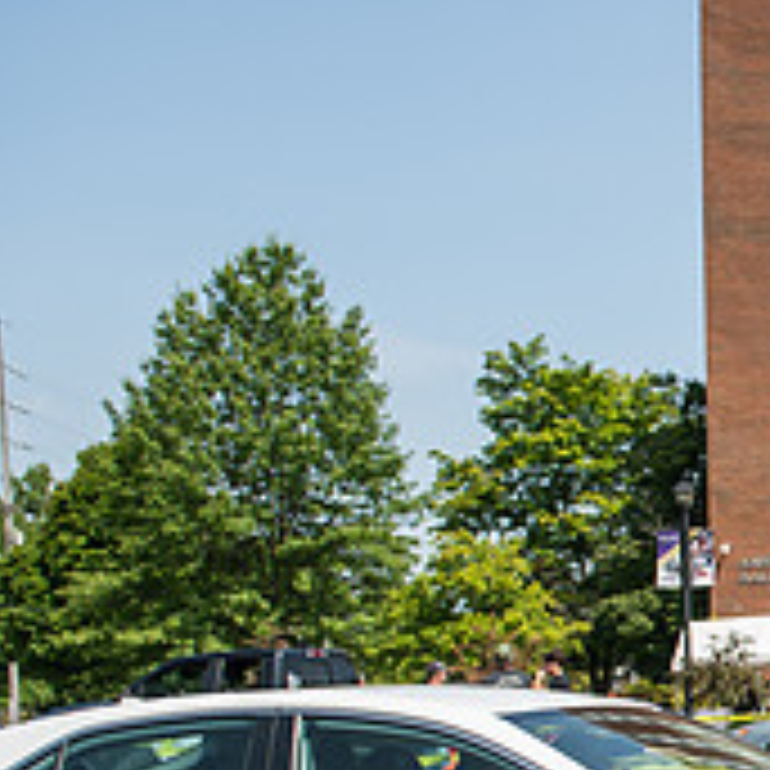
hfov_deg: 20.4
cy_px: 646
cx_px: 1094
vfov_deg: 22.7
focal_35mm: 75
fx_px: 1887
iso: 64
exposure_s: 1/500
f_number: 4
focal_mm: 26
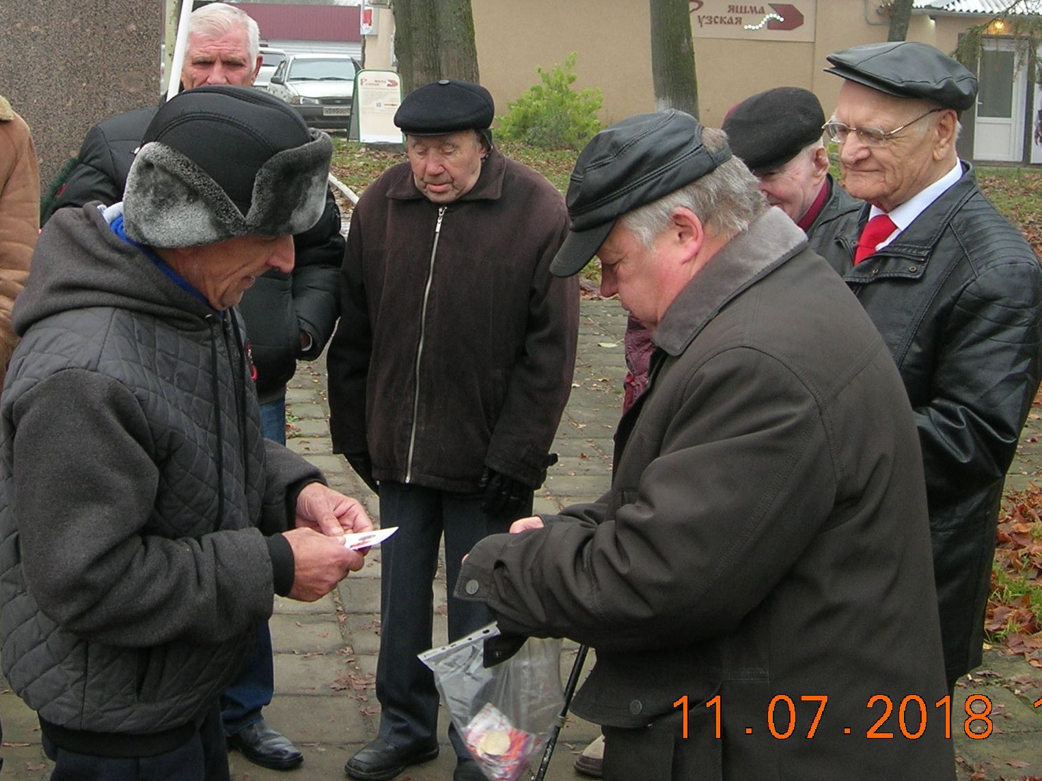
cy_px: 270
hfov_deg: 33.3
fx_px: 1716
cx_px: 309
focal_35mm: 57
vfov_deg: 25.5
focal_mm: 7.8
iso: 64
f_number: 2.8
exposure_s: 1/118
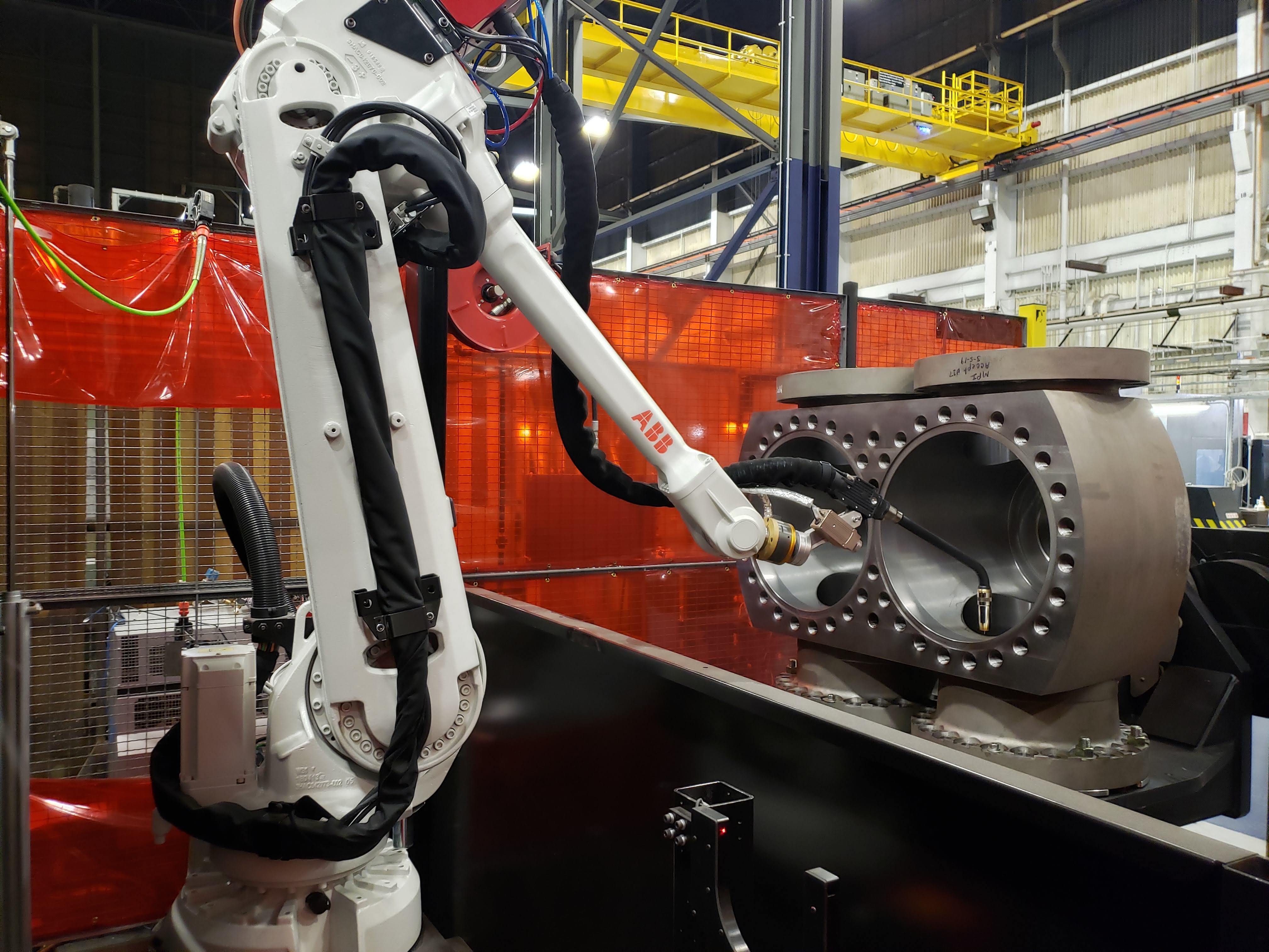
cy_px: 476
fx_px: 953
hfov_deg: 67.3
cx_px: 634
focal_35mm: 26
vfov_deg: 53.1
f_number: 1.5
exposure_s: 1/17
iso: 250
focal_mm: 4.3
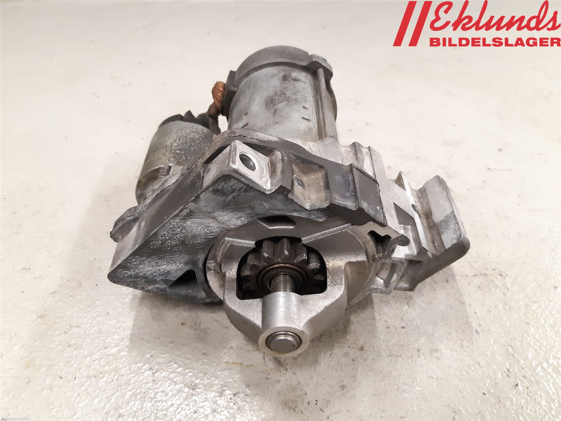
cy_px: 210
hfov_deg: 67.3
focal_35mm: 26
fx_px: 421
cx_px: 280
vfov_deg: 53.1
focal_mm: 3.93
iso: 250
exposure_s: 1/33
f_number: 1.7
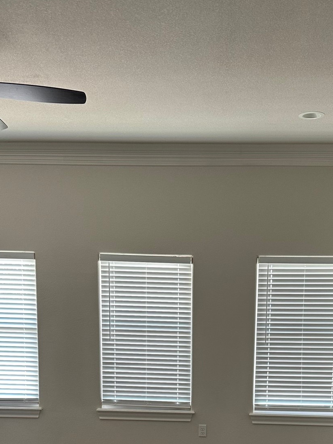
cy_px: 374
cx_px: 207
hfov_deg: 32.0
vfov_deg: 39.9
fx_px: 577
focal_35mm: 45
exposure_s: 1/60
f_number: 1.78
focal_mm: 6.86
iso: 160
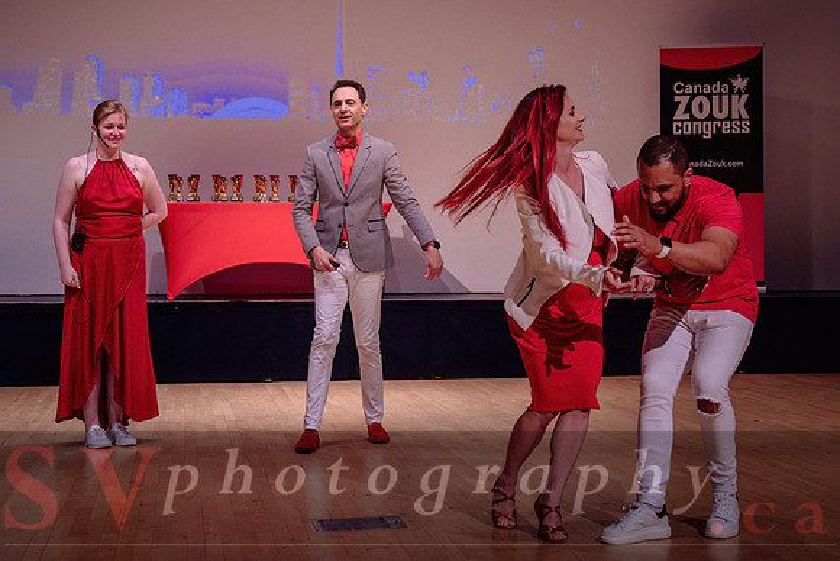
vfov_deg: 20.3
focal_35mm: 67
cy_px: 214
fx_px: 1564
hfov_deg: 30.0
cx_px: 496
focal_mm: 51
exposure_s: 1/320
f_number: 3.5
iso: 1250
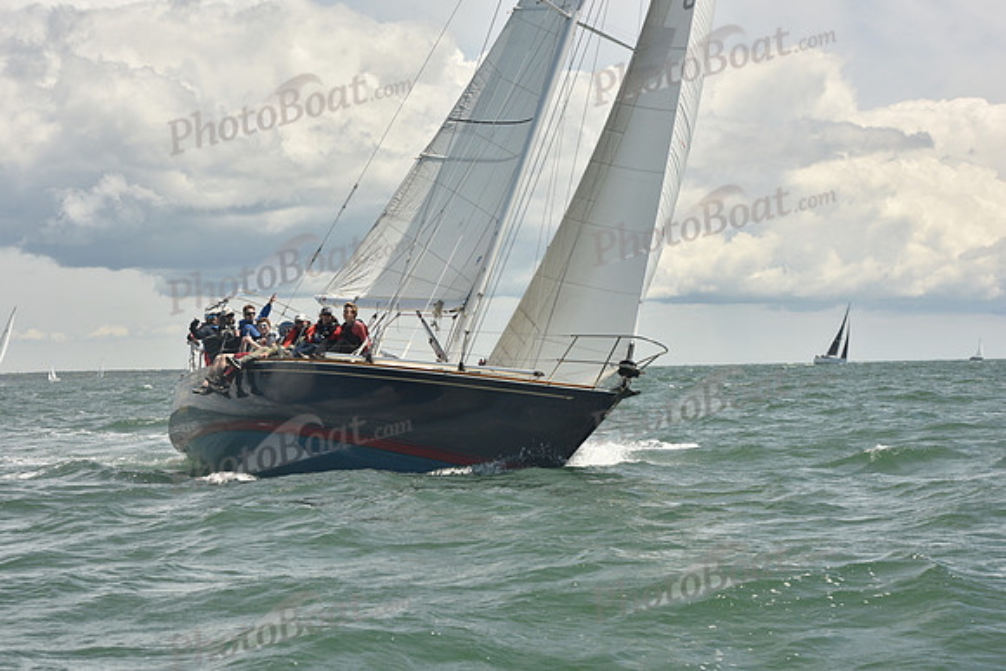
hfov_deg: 20.4
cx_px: 503
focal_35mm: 100
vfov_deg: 13.7
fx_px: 2795
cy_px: 336
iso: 320
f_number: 11
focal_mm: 100
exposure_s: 1/800
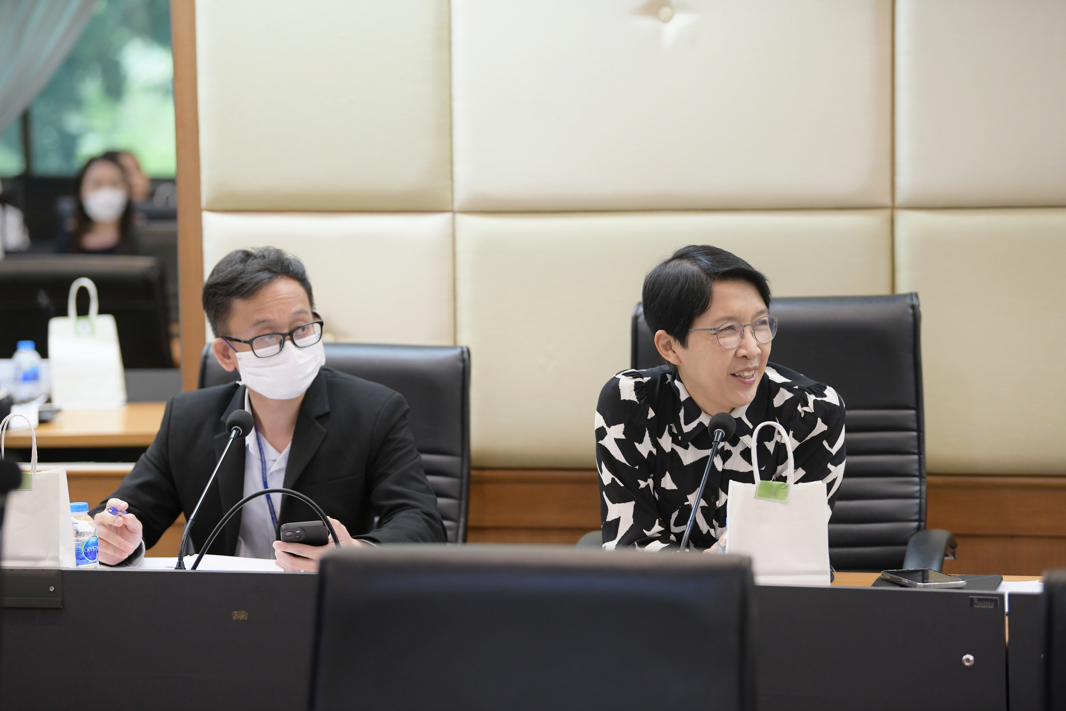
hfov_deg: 17.1
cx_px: 533
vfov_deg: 11.4
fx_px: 3553
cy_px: 356
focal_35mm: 120
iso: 1600
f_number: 2.8
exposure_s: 1/160
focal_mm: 120
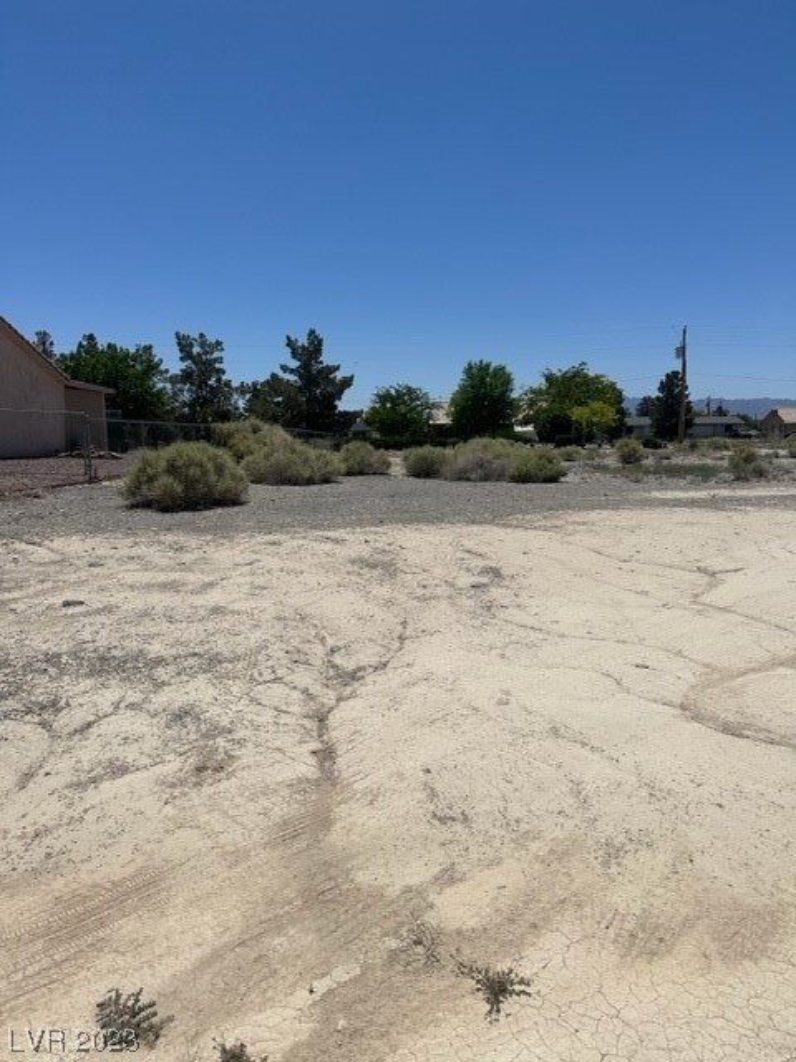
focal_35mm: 24
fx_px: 736
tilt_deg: -6.8
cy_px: 531
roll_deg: +0.9
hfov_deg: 56.8
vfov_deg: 71.6
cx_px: 398
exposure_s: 1/13699
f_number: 1.78
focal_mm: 6.86
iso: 80
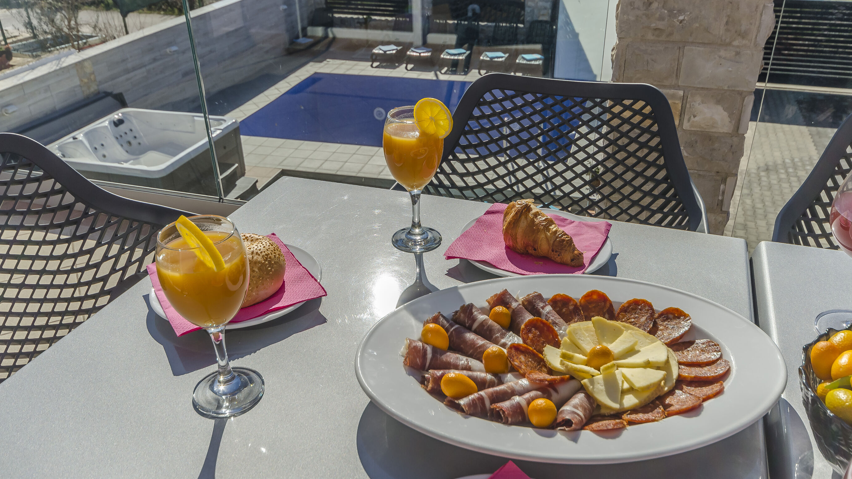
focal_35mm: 32
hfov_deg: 61.0
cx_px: 431
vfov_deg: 36.7
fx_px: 723
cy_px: 251
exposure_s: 1/800
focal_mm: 20
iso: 100
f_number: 9
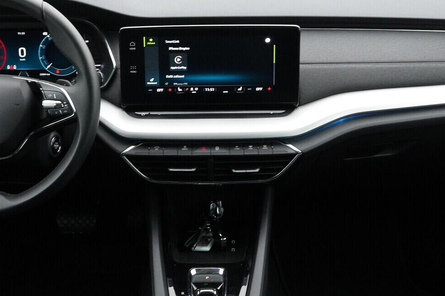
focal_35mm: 53
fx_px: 654
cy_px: 125
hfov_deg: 37.5
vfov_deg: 25.4
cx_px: 187
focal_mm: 24
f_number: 9
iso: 5000
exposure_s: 1/100
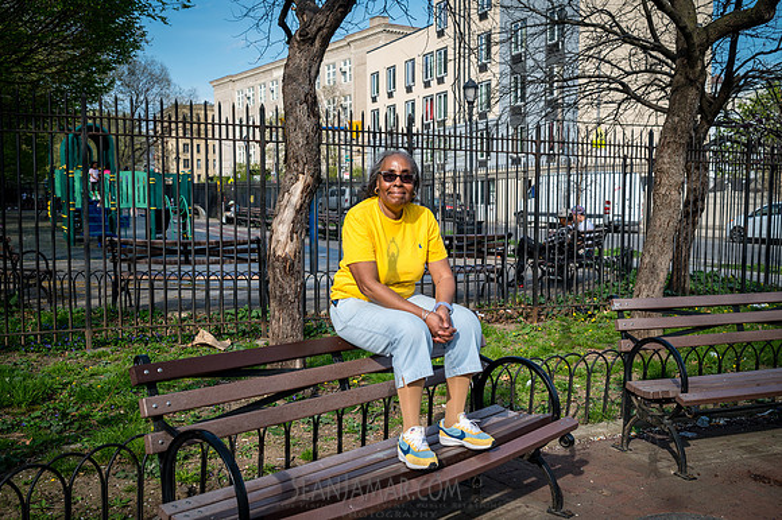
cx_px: 391
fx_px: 762
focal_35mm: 35
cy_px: 260
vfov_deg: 37.7
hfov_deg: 54.4
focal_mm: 35
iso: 200
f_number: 4.5
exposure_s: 1/800
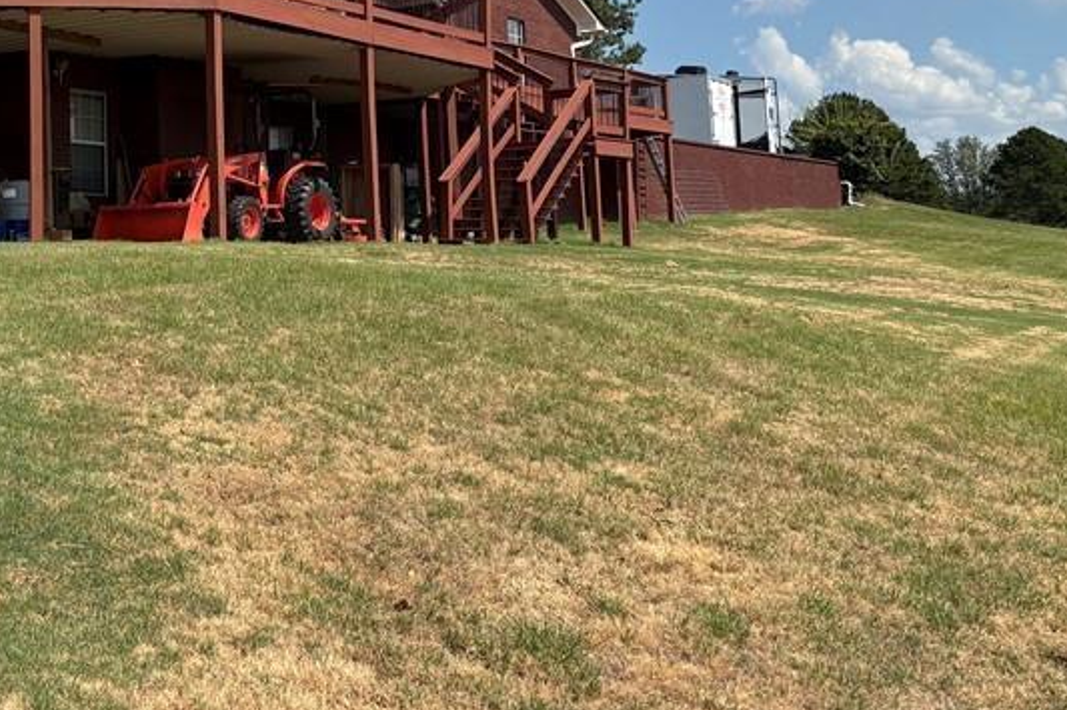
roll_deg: +2.4
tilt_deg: +7.8
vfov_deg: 25.3
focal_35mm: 52
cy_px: 102
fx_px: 1541
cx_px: 88
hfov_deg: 35.7
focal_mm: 5.96
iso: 50
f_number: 1.6
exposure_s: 1/4329
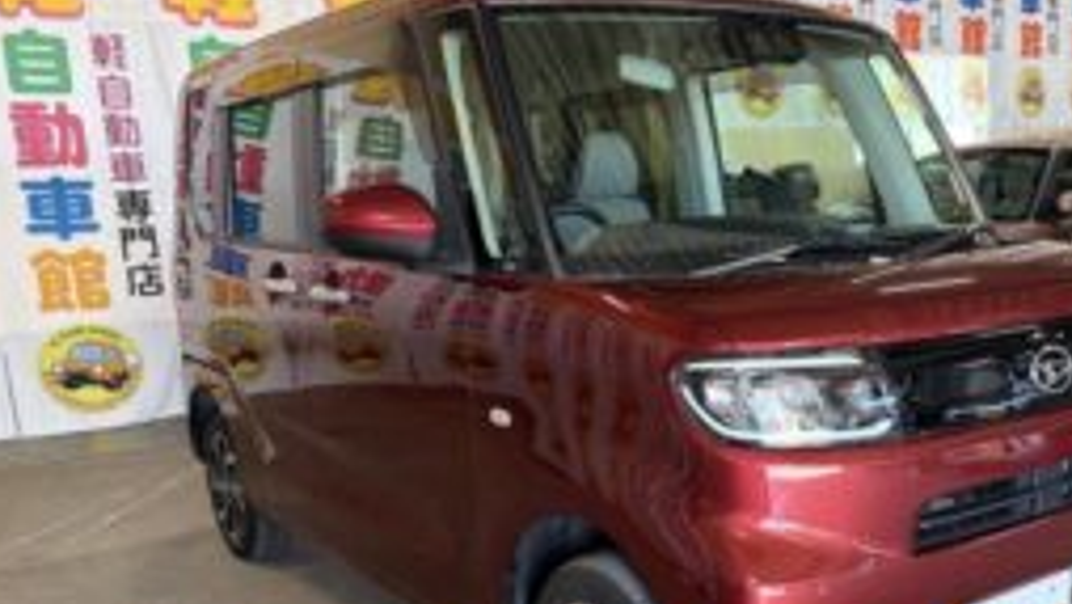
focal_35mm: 39
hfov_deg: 50.7
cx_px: 713
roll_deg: +3.2
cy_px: 412
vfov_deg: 30.2
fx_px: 1109
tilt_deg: -10.6
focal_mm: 5.96
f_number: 1.6
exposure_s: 1/60
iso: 200
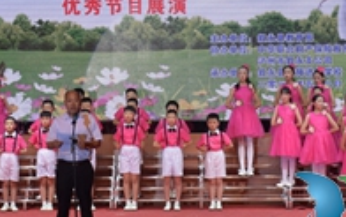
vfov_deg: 7.2
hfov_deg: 11.5
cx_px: 173
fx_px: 1718
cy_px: 2
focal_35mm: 182
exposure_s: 1/160
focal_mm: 70
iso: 1250
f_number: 8
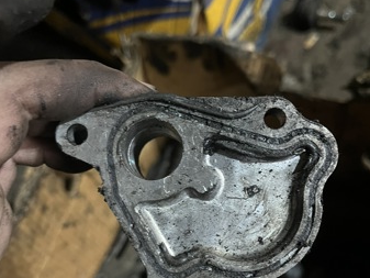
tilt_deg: -61.6
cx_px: 191
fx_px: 396
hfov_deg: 50.1
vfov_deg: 38.6
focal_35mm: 37
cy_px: 164
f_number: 1.6
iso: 640
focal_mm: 5.1
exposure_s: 1/25
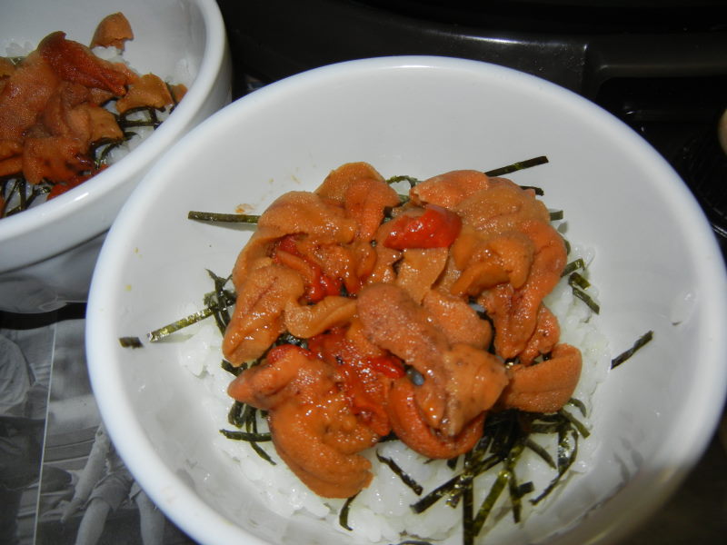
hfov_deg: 60.0
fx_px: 630
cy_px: 272
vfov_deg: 46.8
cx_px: 364
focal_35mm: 30
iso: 200
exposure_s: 1/30
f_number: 7
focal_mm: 5.4
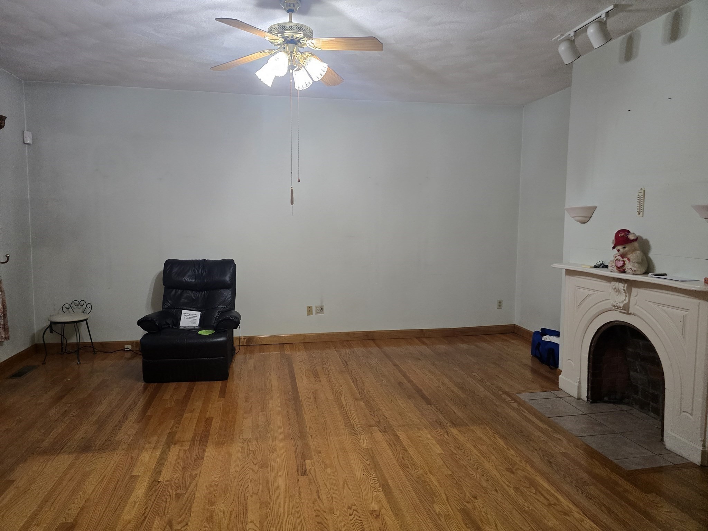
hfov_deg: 73.9
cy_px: 266
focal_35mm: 23
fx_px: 470
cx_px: 354
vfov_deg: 58.9
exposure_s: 1/120
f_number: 1.7
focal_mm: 6.3
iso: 500
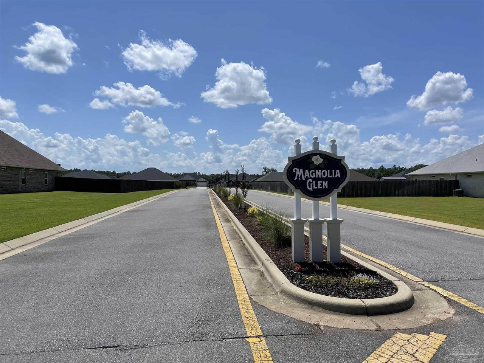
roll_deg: +0.0
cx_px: 242
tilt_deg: +0.0
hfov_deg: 67.3
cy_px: 182
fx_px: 364
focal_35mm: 26
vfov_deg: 53.1
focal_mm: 4.2
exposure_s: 1/7813
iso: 32
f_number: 1.6
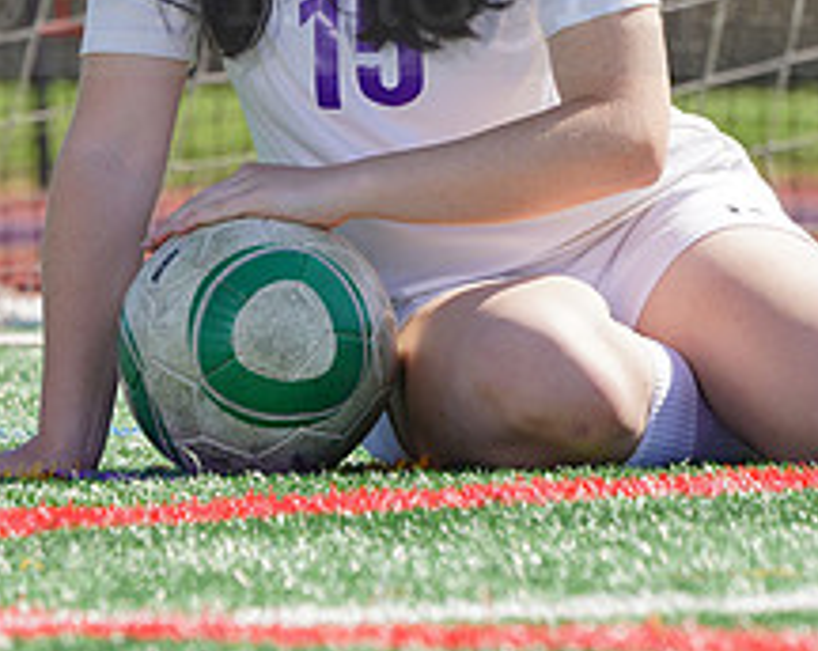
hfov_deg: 2.7
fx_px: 17569
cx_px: 417
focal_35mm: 727
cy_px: -38
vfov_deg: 2.1
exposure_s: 1/250
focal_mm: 288
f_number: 11
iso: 200
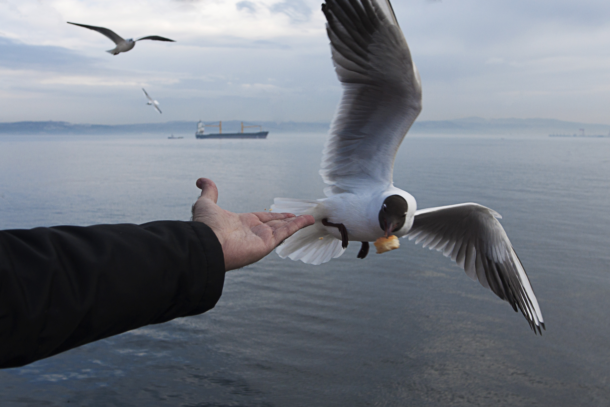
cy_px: 204
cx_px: 305
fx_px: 610
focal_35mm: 36
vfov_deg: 36.9
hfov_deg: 53.1
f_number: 5.6
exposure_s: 1/1000
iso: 200
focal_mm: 24
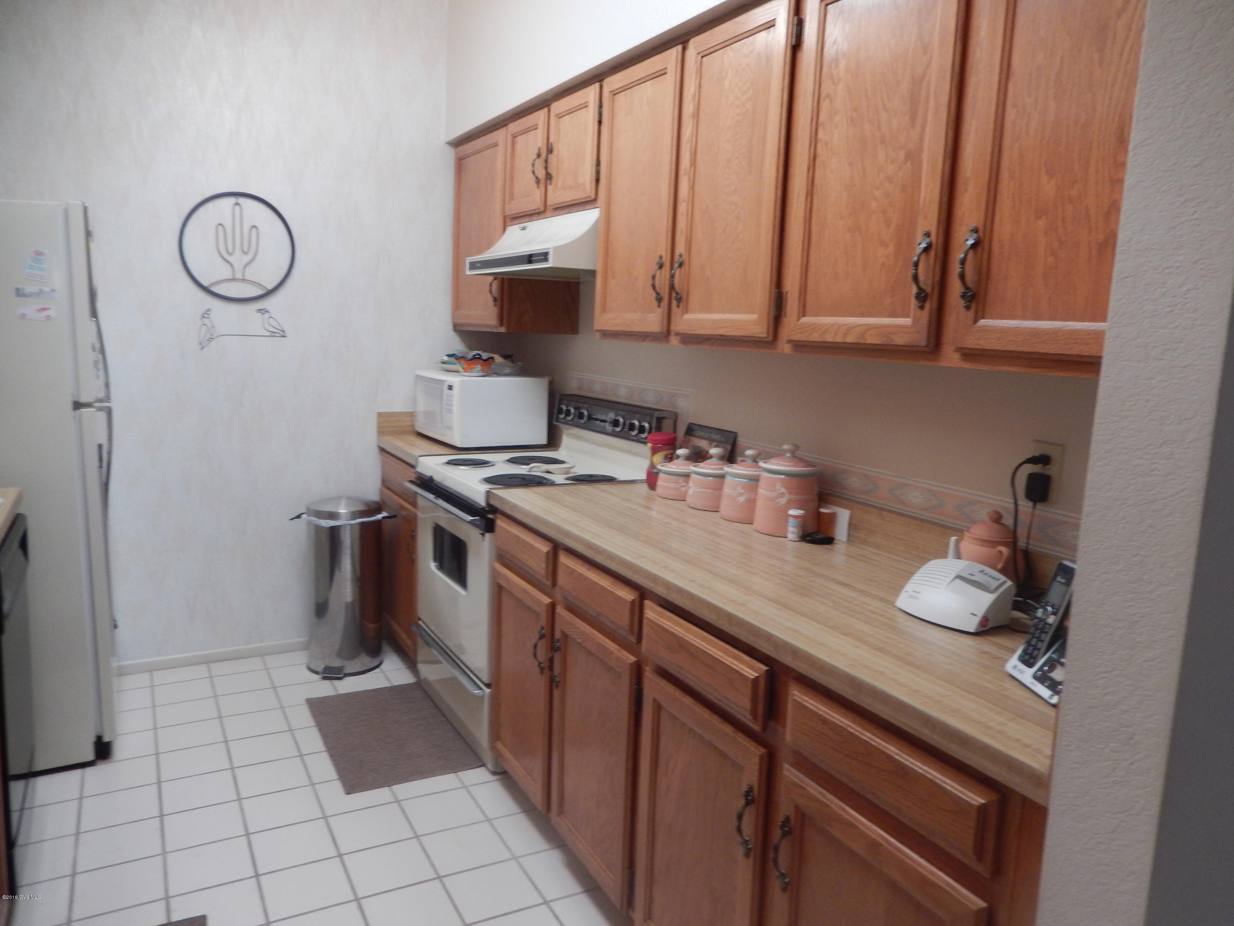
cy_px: 463
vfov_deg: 54.9
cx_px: 617
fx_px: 891
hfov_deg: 69.4
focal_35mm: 25
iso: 200
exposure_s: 1/30
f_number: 3.4
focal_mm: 4.5
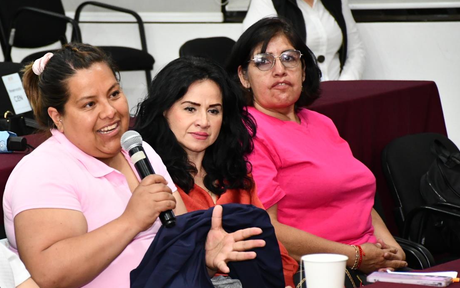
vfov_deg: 5.8
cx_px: 130
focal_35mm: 225
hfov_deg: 9.3
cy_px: 157
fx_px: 2821
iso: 3200
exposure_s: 1/60
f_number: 5.6
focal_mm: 100
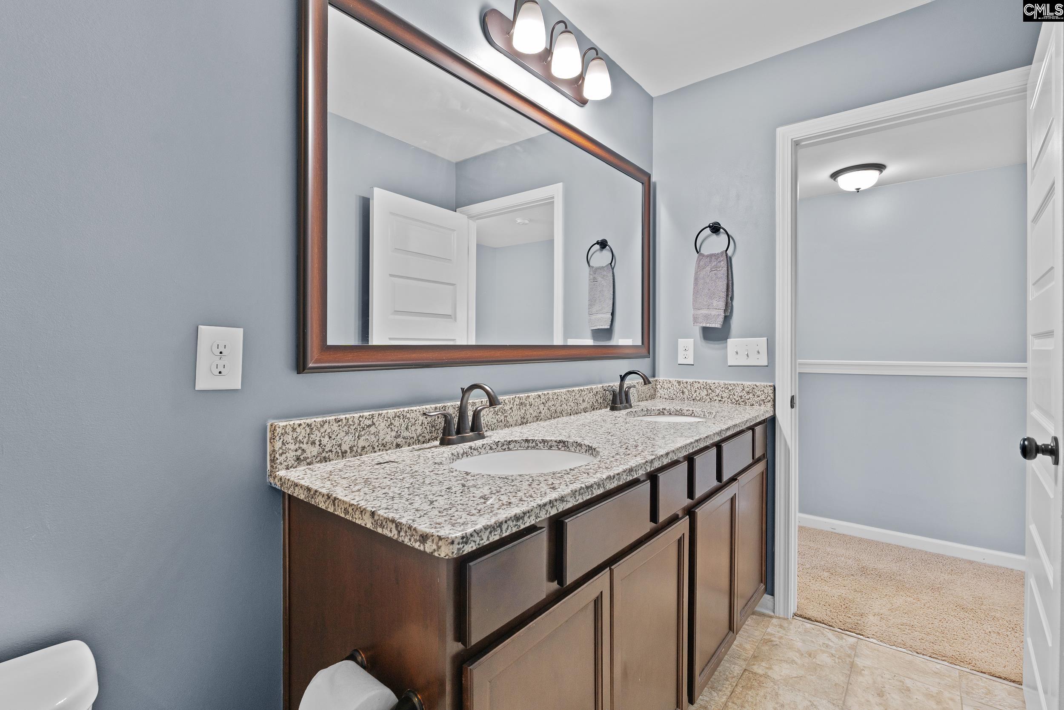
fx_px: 488
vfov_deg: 72.1
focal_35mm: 16
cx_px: 532
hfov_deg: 95.0
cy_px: 355
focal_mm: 11
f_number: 6.3
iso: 200
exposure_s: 1/5
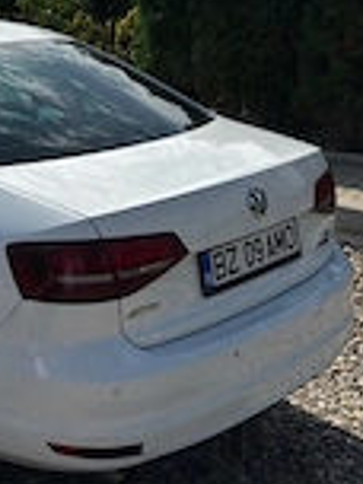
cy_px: 153
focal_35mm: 63
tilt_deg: -11.9
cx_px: -70
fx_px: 881
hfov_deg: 21.6
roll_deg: -0.9
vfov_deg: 30.4
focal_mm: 6.76
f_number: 1.78
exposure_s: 1/15385
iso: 100
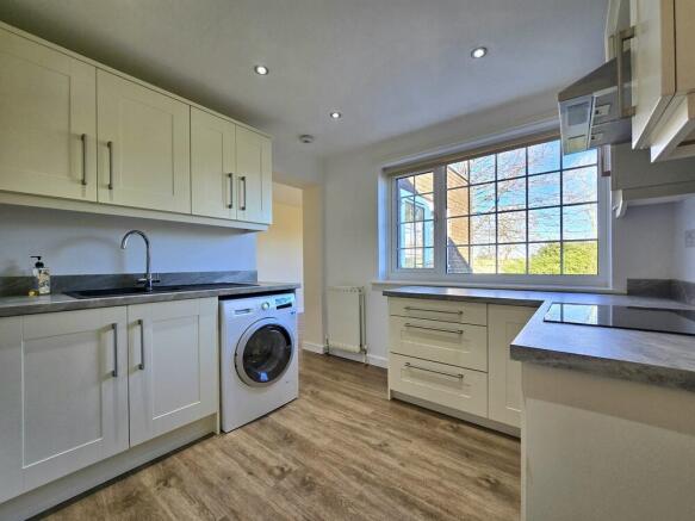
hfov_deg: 106.2
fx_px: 261
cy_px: 260
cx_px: 348
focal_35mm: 13
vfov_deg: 89.9
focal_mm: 2.2
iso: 64
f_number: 2.2
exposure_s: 1/101
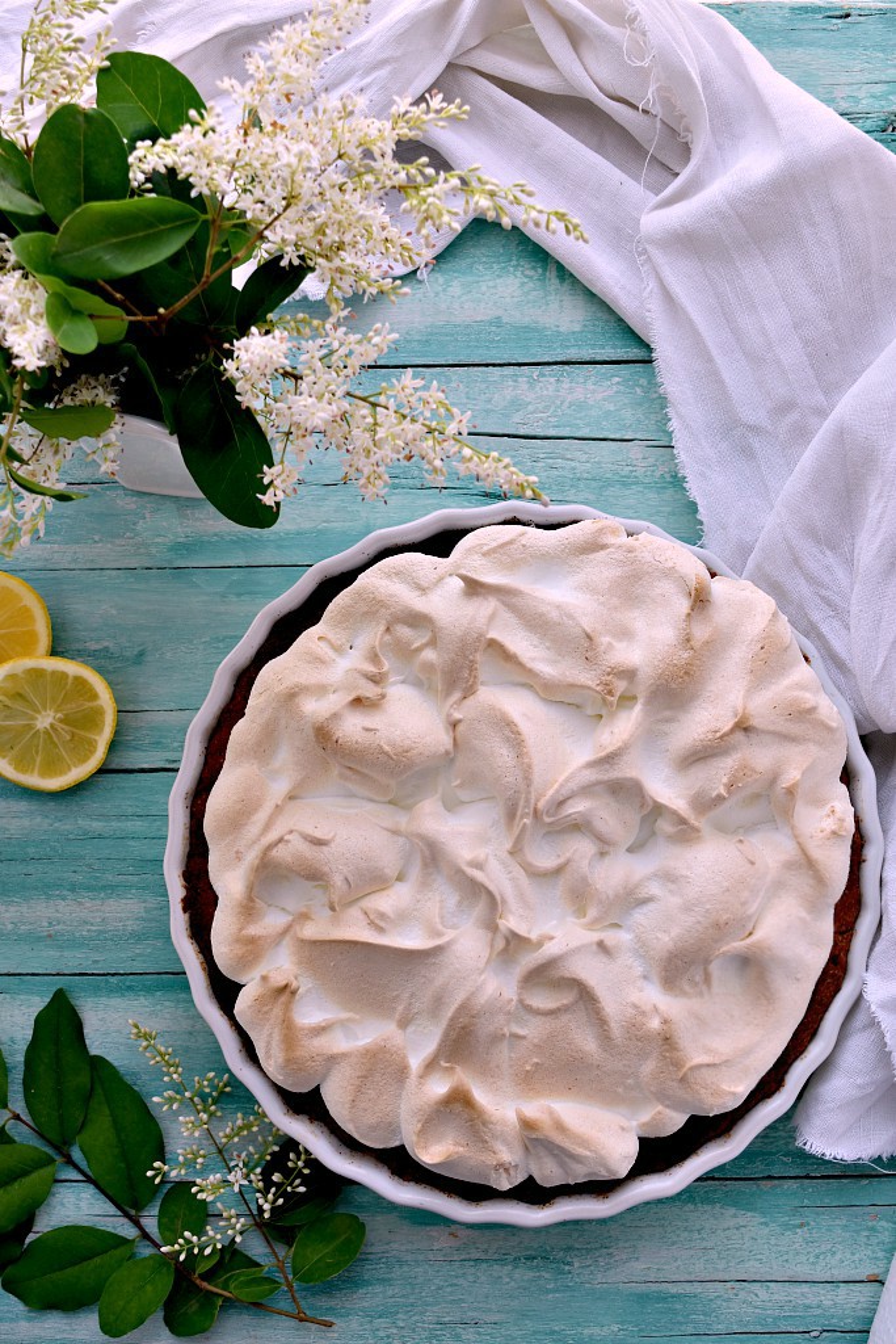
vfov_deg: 46.4
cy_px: 672
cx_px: 448
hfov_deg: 31.9
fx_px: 1567
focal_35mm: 42
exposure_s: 1/50
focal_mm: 28
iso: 100
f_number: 6.3
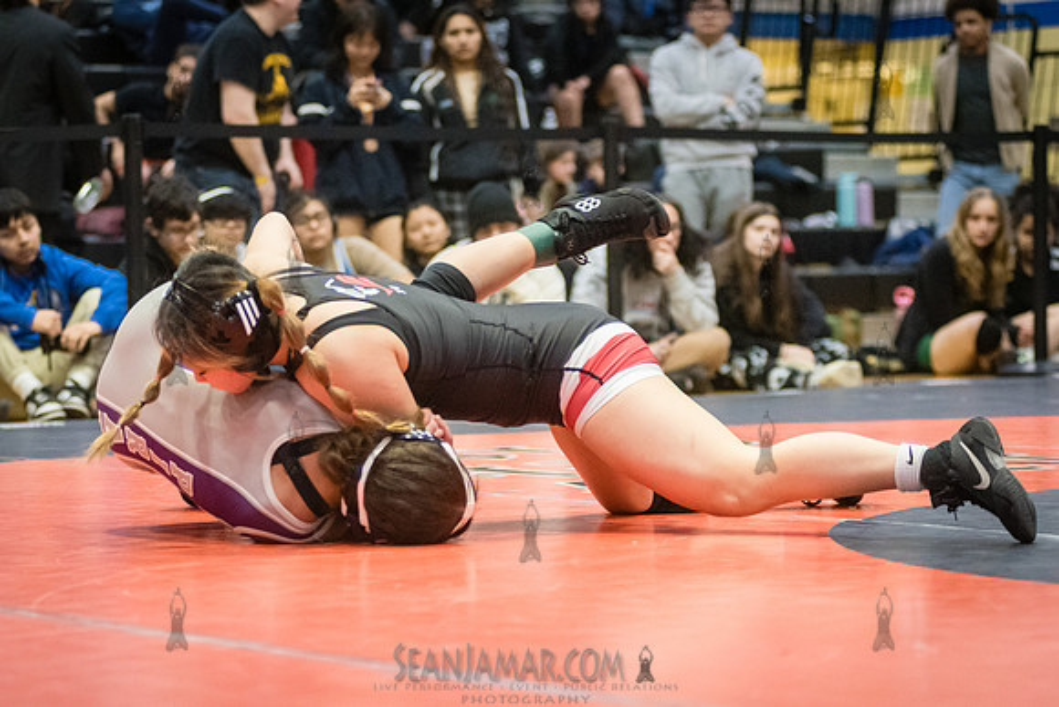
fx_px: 3343
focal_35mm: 114
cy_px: 431
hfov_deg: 18.0
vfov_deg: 12.1
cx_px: 430
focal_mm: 92
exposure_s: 1/500
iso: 8000
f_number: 3.2
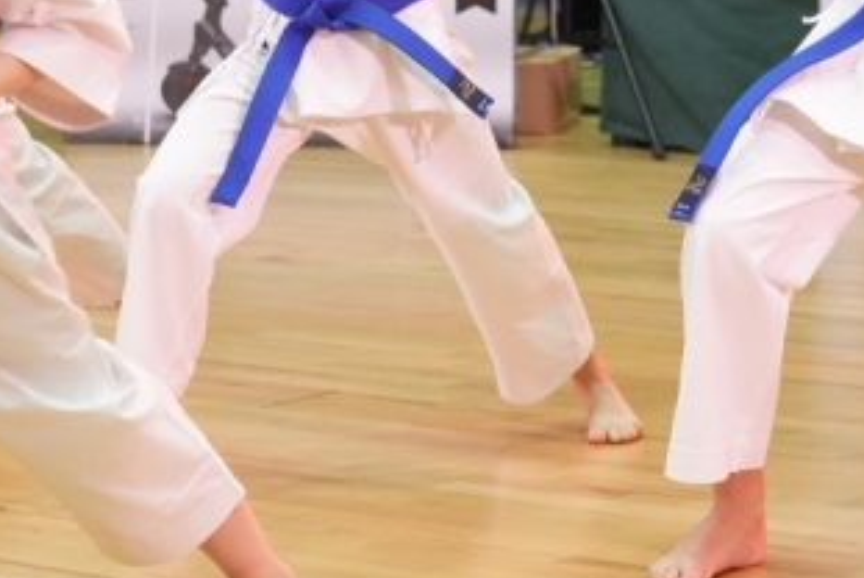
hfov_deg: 12.2
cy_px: -74
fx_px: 4012
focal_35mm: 167
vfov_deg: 8.2
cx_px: 189
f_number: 4
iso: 4000
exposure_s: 1/250
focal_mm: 65
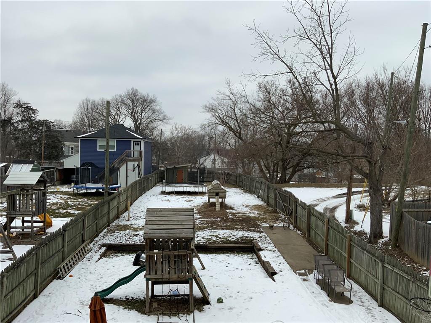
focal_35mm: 29
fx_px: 361
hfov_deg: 61.7
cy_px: 162
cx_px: 216
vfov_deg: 48.2
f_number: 1.8
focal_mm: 3
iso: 16
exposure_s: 1/272
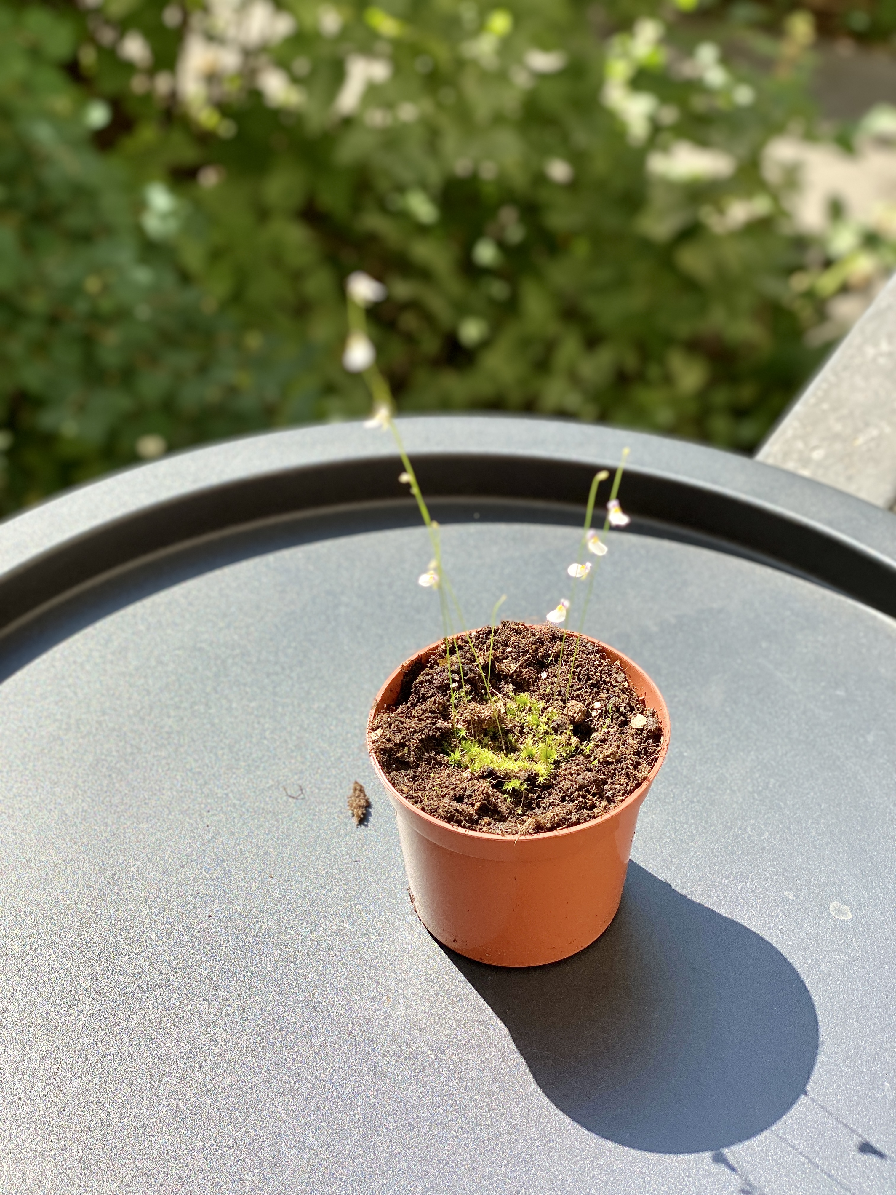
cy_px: 598
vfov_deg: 36.8
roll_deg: -3.1
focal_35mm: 52
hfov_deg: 28.0
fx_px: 1795
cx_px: 448
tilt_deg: -43.0
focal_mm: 6
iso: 20
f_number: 2
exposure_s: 1/545
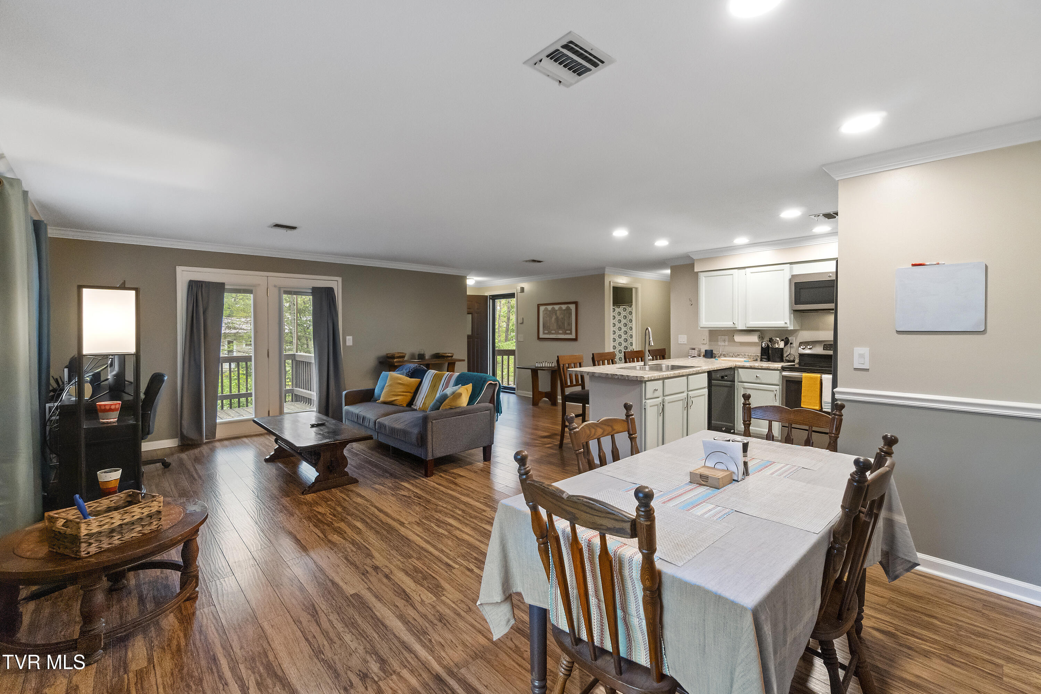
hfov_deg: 100.4
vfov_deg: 77.3
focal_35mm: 15
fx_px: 434
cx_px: 520
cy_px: 347
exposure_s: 1/25
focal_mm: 10
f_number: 8
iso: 800
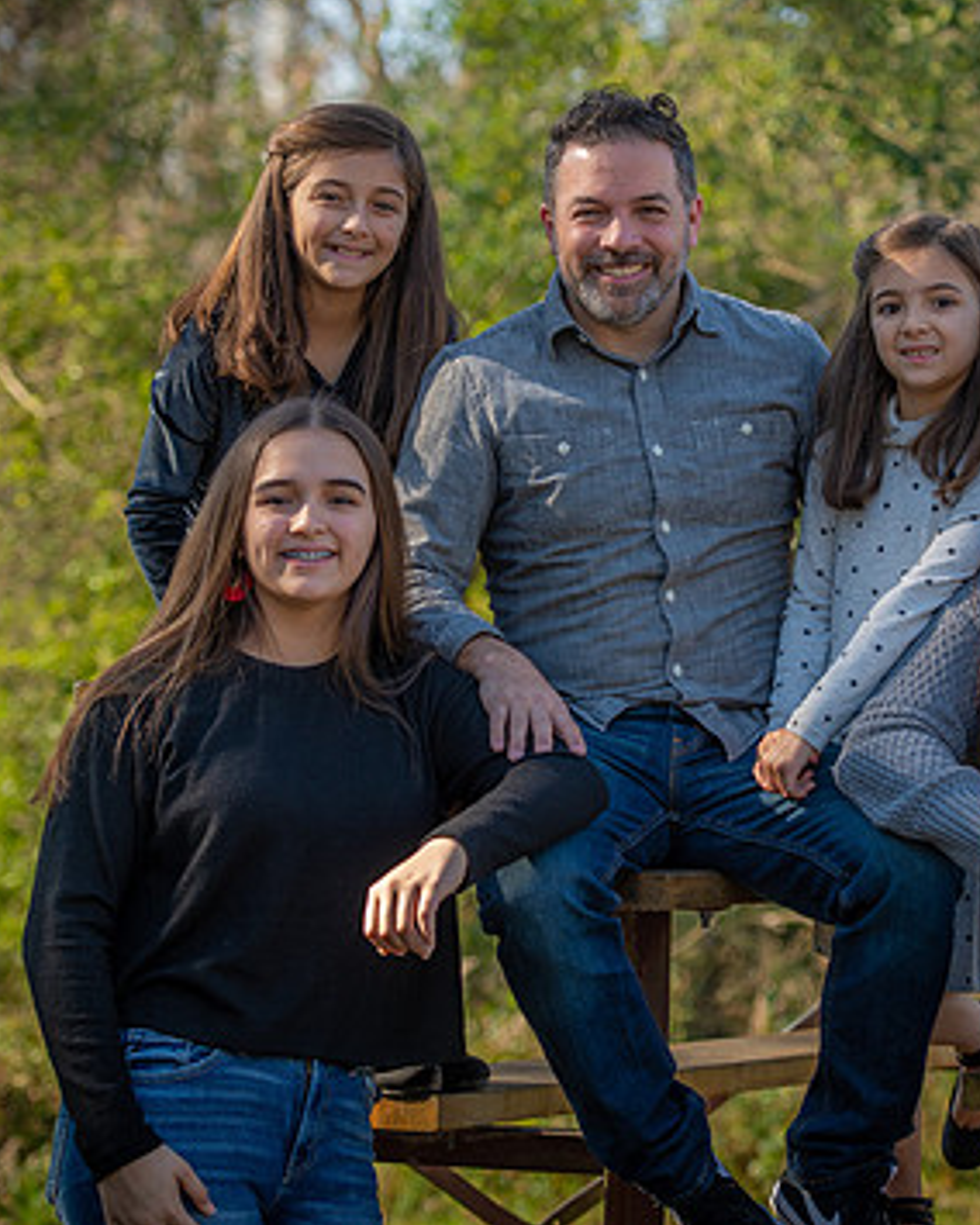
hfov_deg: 10.9
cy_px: 562
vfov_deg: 13.7
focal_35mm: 141
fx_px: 5112
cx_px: 676
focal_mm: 92
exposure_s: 1/250
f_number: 3.5
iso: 50
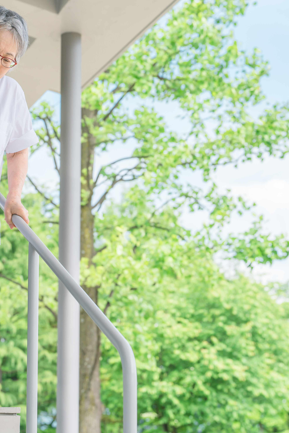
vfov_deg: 19.8
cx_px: 65
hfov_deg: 13.2
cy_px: 217
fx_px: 1240
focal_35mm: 103
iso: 100
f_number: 4.5
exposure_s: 1/500
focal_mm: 68
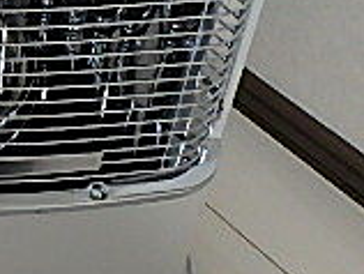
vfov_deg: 16.6
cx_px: -97
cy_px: -69
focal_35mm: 85
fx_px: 895
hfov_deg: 21.1
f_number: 3.5
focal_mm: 3.7
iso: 400
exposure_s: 1/30
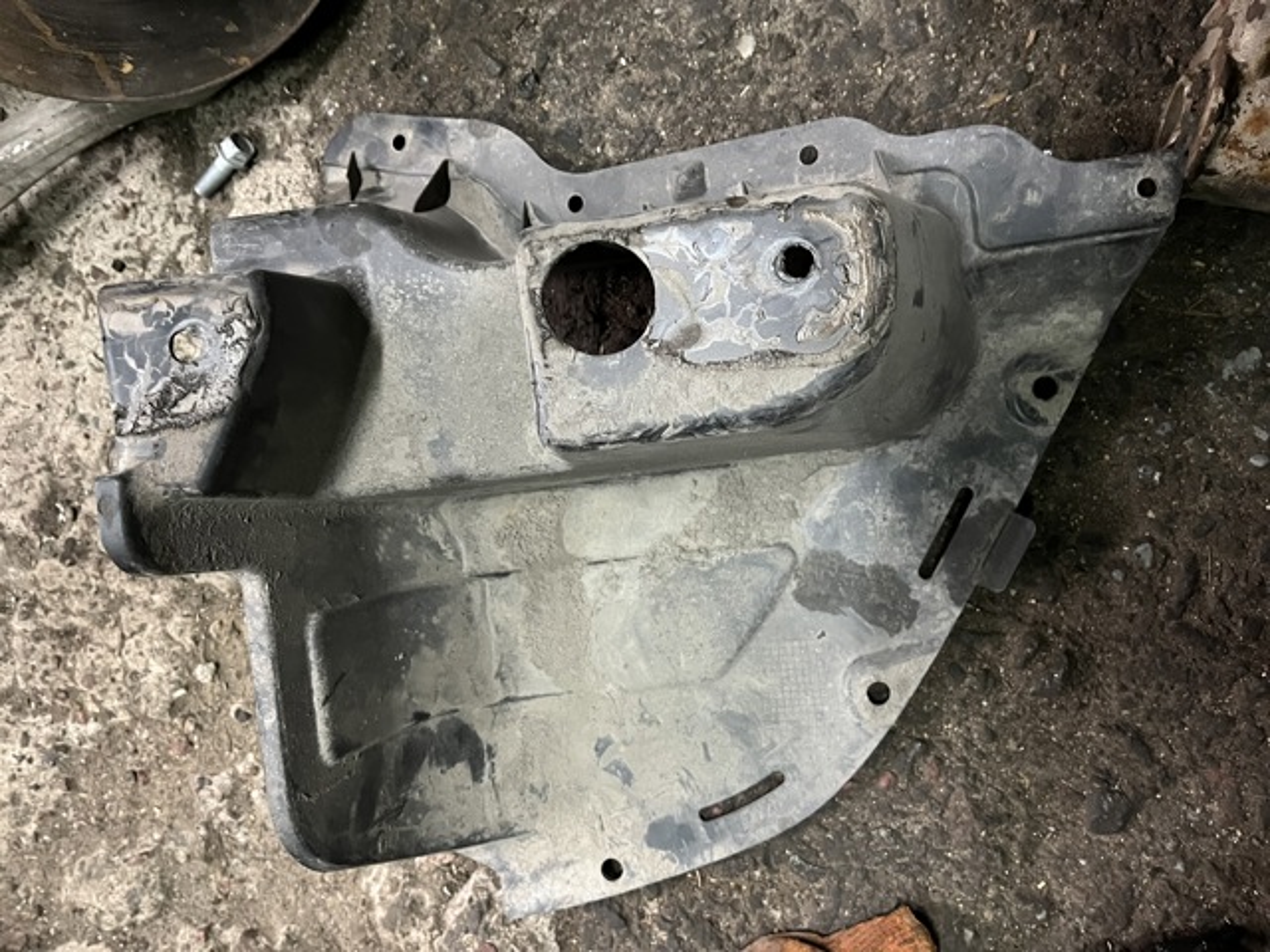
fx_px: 954
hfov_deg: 67.3
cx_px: 635
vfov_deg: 53.1
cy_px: 476
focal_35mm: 26
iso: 500
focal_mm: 5.1
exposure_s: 1/25
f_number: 1.6
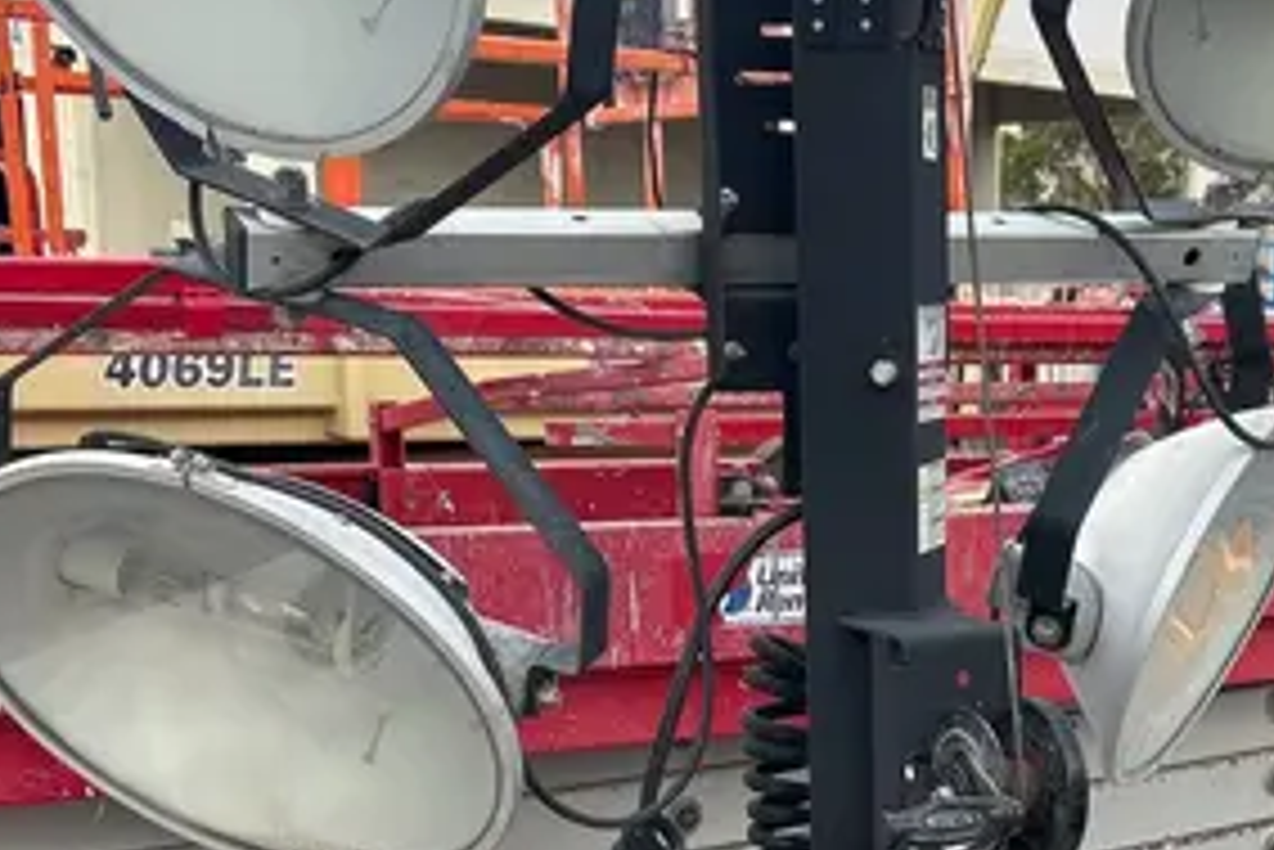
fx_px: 2478
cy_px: 942
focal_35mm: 70
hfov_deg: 28.2
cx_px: 1022
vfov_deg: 18.7
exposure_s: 1/1311
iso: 50
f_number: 1.5
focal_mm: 5.7
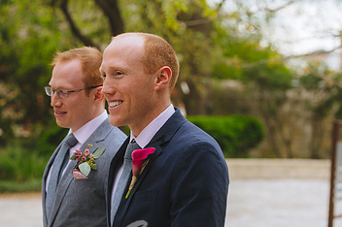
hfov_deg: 15.1
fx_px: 1281
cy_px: 166
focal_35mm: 135
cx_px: 91
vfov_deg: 10.1
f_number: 2.8
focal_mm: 82
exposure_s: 1/1000
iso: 400
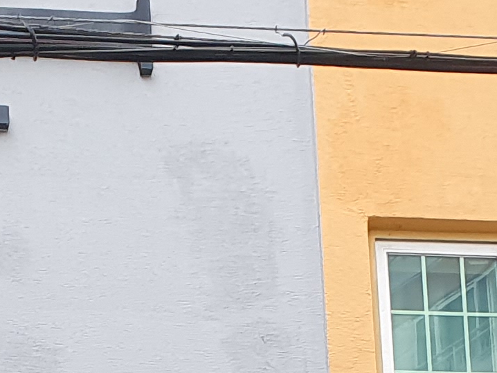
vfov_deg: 8.8
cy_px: 1009
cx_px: 24
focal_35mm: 146
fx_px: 2097
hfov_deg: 13.4
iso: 100
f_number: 2.4
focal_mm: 4.32
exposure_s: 1/120
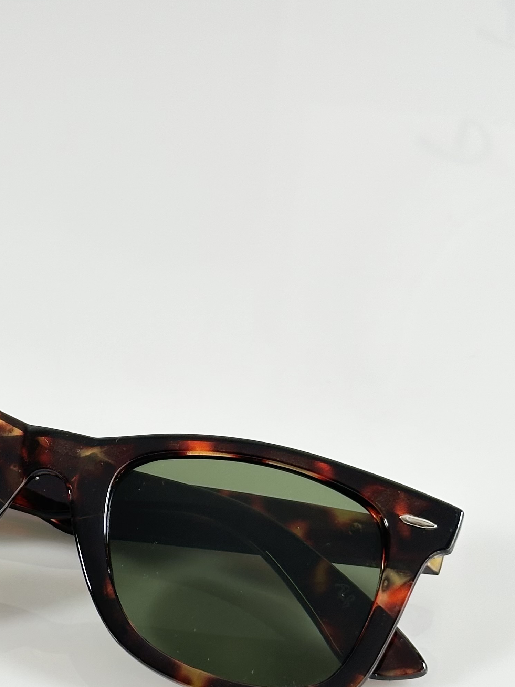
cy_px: 552
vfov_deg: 20.0
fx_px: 1924
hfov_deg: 15.1
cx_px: 42
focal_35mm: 97
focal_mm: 6.86
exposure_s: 1/121
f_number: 1.78
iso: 80
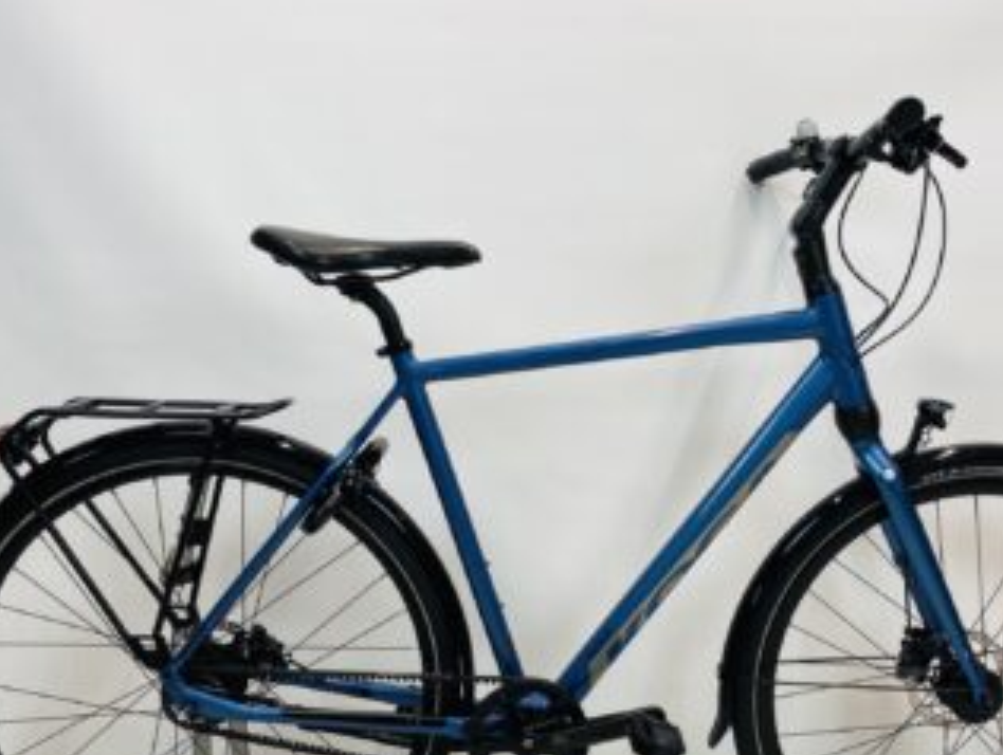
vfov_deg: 38.5
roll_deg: -1.1
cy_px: 476
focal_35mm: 37
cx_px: 600
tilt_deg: -7.0
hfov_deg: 49.8
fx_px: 1074
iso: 50
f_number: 1.8
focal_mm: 4.25
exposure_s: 1/100
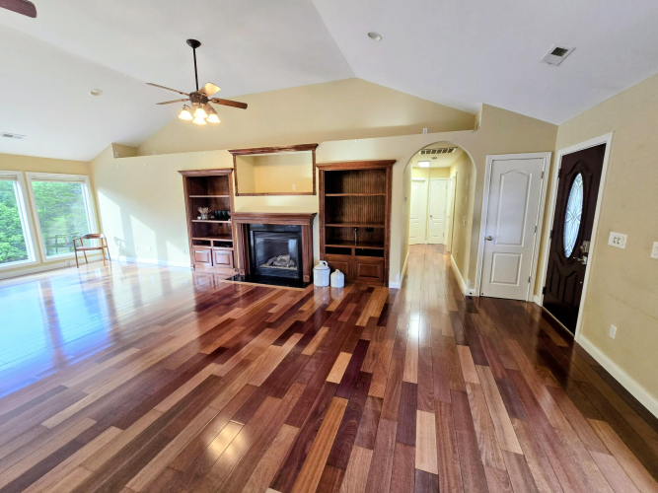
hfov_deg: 106.2
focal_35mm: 13
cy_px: 246
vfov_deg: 89.9
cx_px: 329
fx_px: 247
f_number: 2.2
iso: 160
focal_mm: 2.2
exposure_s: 1/60
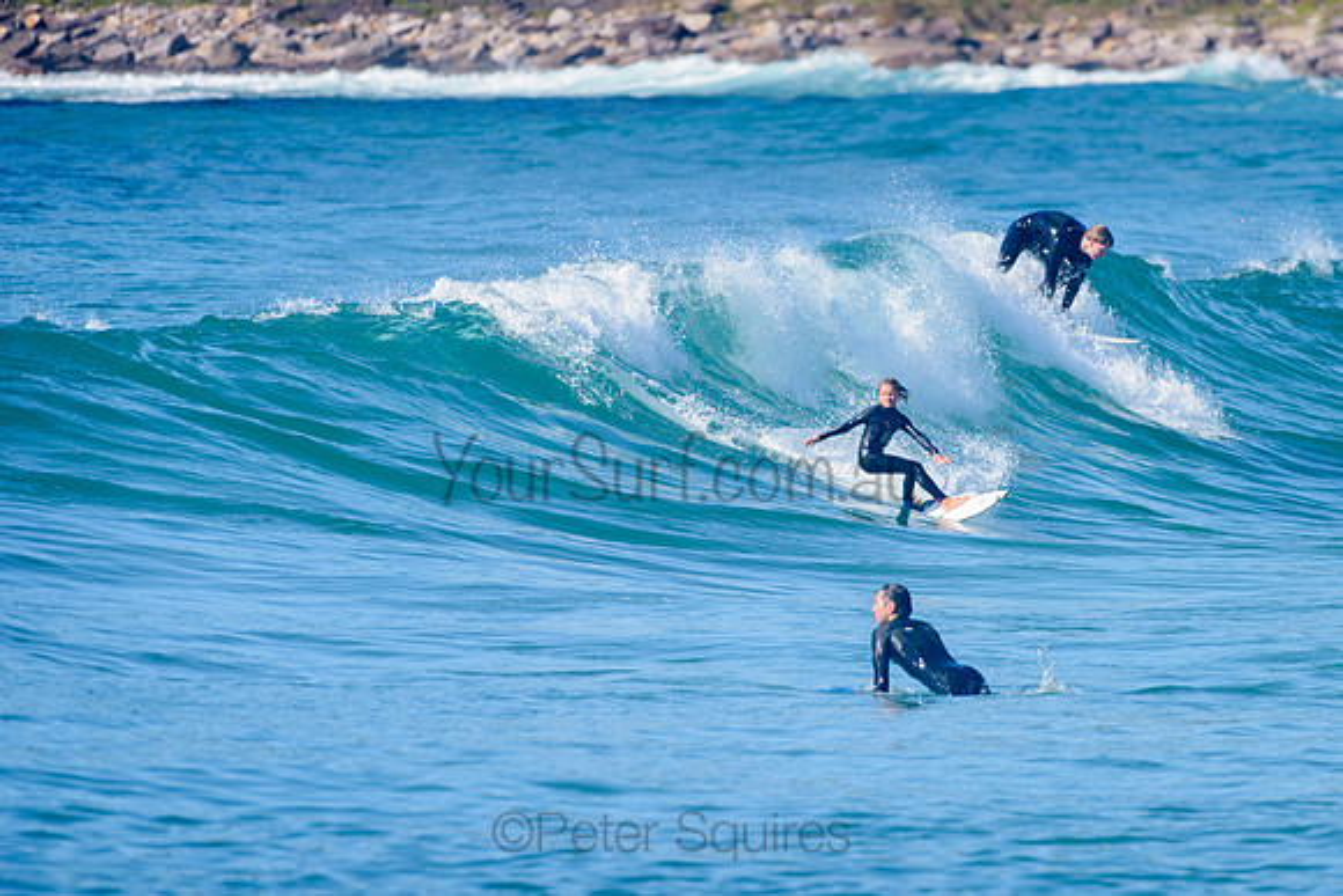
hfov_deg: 3.4
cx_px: 817
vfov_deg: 2.2
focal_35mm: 613
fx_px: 22865
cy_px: 507
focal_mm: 500
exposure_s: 1/2000
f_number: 5.6
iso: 280
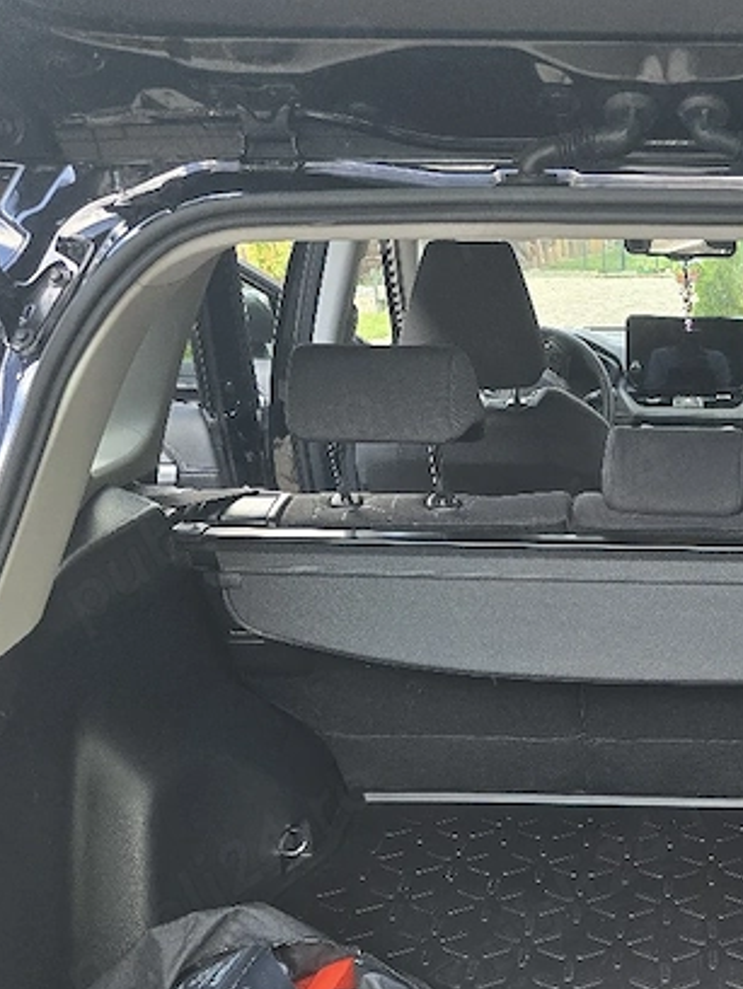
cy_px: 941
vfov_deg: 38.3
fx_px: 1287
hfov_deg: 30.5
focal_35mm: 45
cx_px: 692
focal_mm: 6.3
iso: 125
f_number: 1.7
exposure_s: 1/182
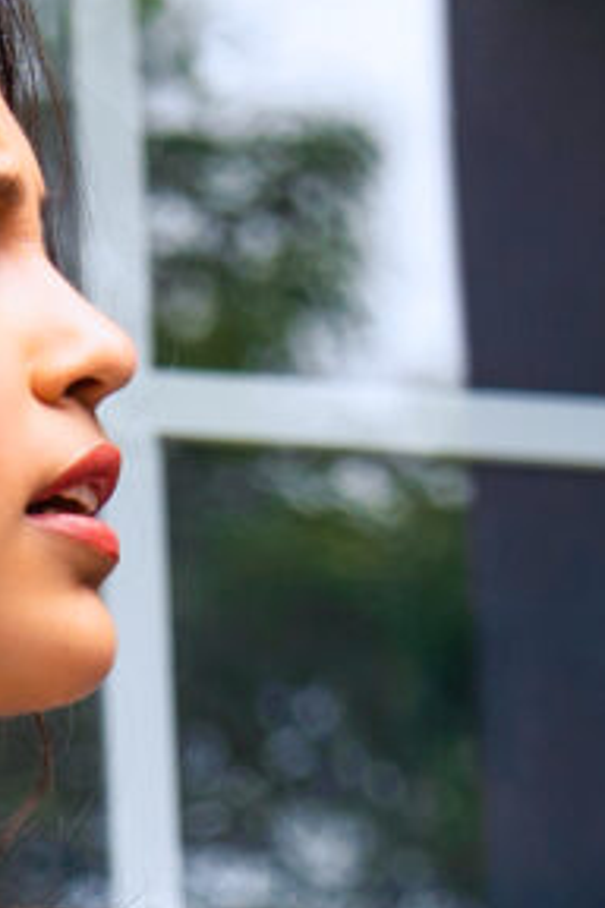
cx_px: 296
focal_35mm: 623
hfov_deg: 2.2
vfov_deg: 3.3
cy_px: 1364
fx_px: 15704
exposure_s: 1/250
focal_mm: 70
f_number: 4.5
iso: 100
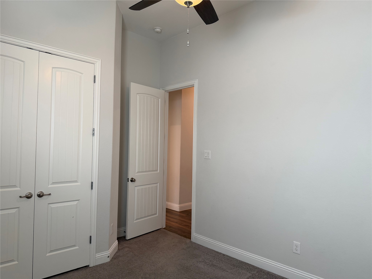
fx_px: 258
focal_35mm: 24
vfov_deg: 56.8
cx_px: 186
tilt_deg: +1.3
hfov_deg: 71.6
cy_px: 140
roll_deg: -0.6
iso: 160
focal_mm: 6.76
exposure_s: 1/120
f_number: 1.78
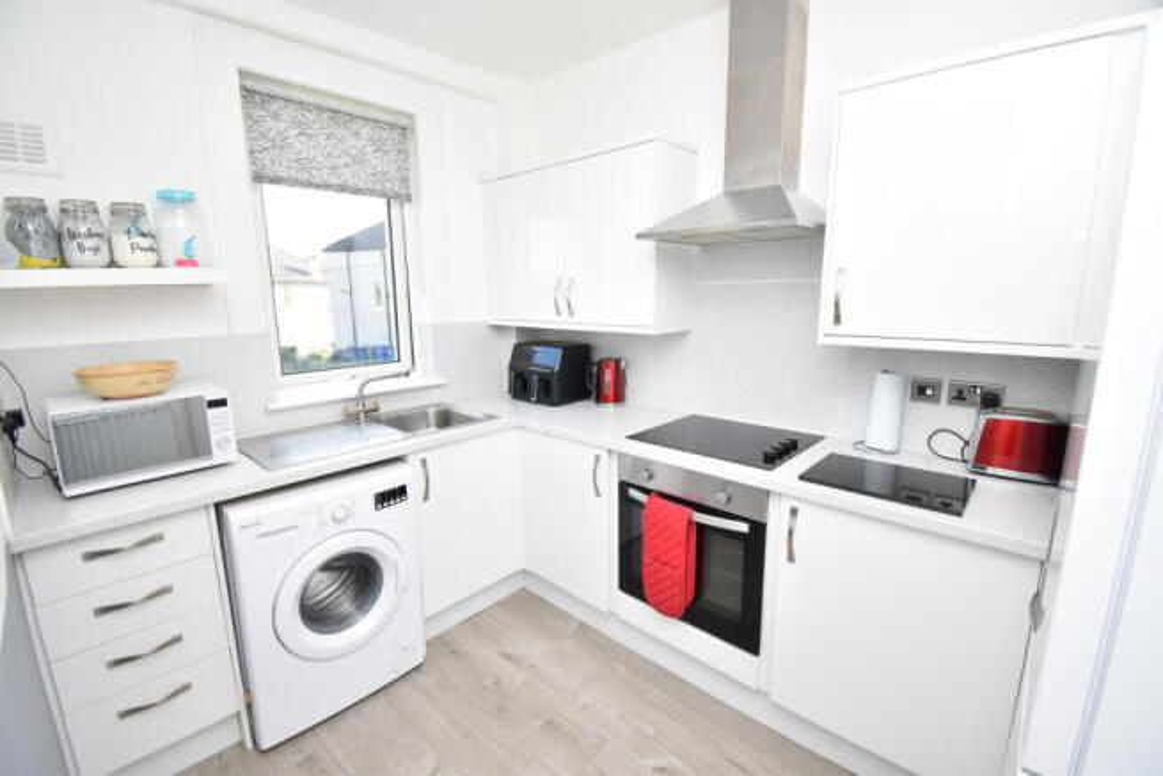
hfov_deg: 100.4
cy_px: 388
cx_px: 582
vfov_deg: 77.4
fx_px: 485
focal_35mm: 15
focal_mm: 10
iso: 640
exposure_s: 1/250
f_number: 4.5
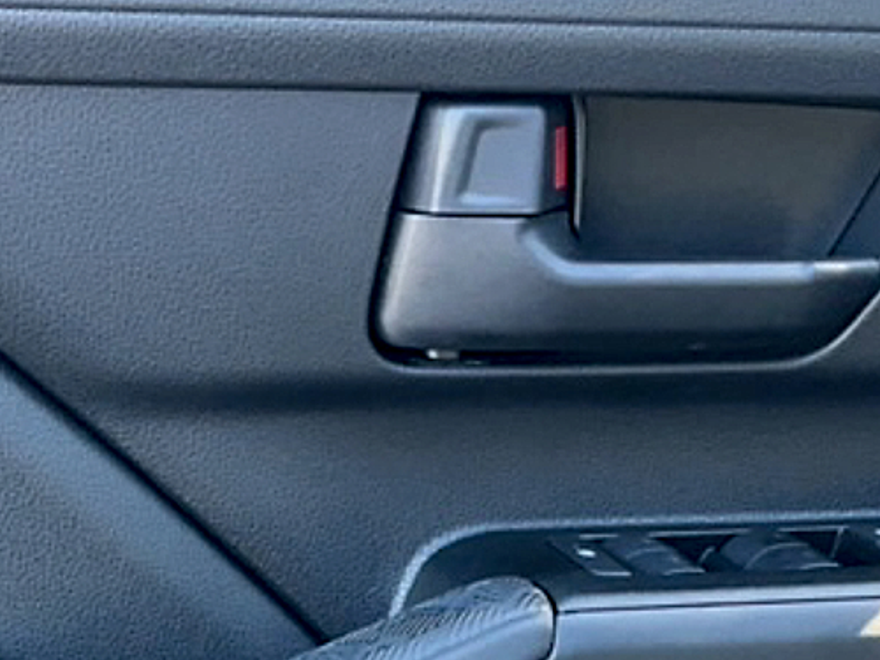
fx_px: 2440
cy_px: 947
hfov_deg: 20.3
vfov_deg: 14.5
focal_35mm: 96
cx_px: 250
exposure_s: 1/60
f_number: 1.8
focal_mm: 3
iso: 50
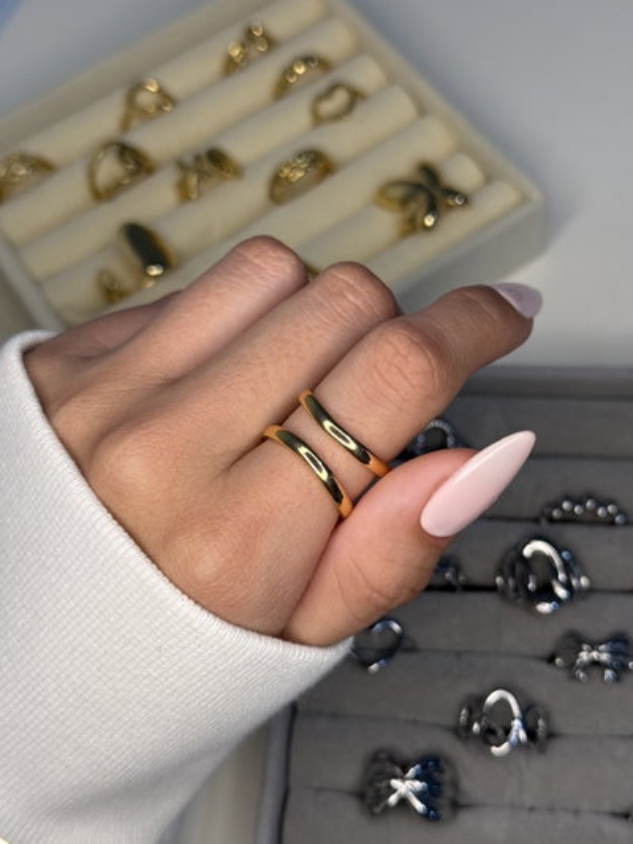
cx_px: 316
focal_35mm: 48
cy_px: 422
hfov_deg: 30.3
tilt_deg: -61.2
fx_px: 1170
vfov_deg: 39.6
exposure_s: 1/106
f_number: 1.78
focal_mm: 6.76
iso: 100
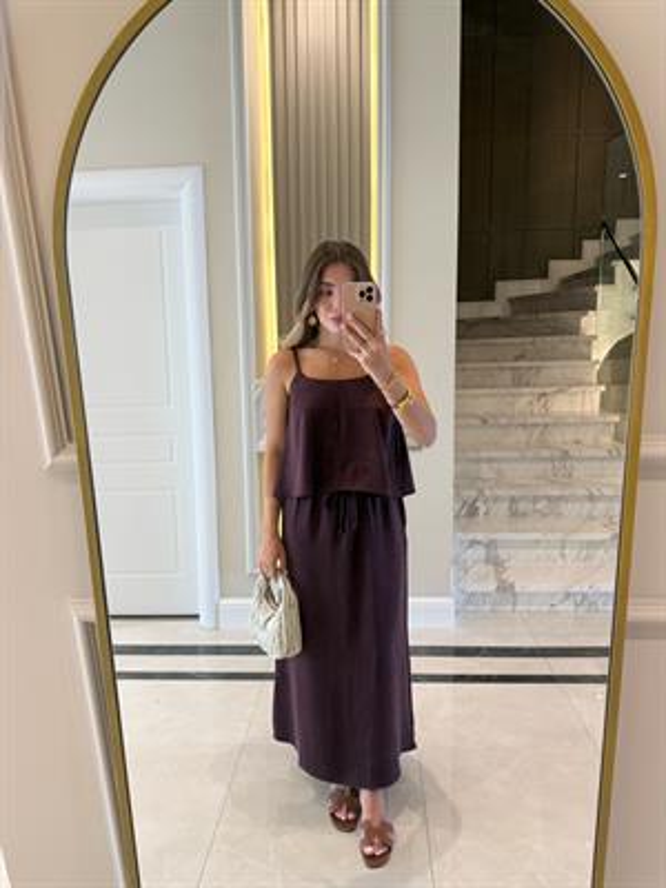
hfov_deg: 56.8
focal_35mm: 24
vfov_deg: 71.6
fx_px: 616
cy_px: 444
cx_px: 333
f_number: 1.78
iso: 160
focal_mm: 6.76
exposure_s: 1/100
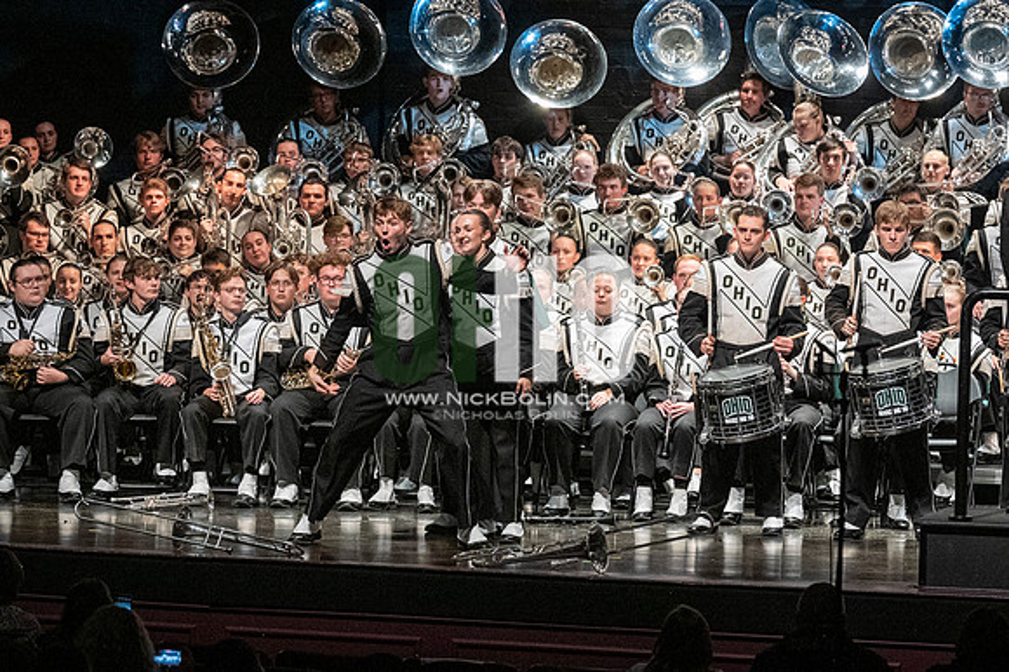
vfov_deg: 7.3
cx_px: 504
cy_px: 336
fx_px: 5238
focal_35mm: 187
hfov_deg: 11.0
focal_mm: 125
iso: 4000
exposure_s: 1/500
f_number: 4
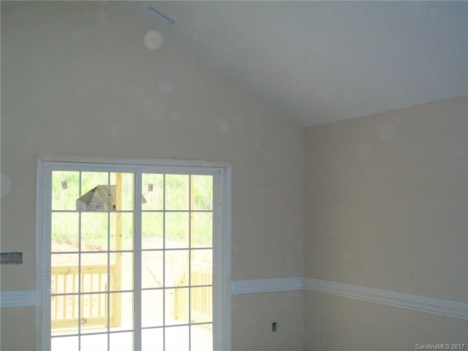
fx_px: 608
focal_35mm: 45
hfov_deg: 42.1
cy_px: 176
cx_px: 234
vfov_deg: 32.2
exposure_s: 1/100
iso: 160
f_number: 3
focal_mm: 7.6
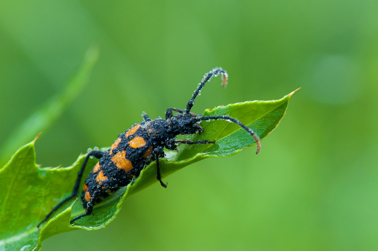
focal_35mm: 158
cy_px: 126
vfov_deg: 8.7
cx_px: 189
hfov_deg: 13.1
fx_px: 1652
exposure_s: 1/20
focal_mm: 105
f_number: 11
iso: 400
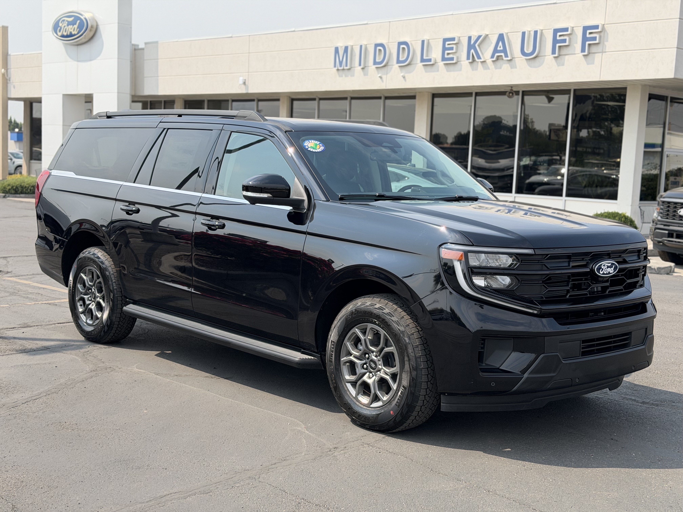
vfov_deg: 30.3
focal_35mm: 48
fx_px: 947
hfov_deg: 39.7
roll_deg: -2.8
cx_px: 342
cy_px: 256
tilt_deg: -4.5
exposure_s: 1/3534
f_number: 1.78
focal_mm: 6.76
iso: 80
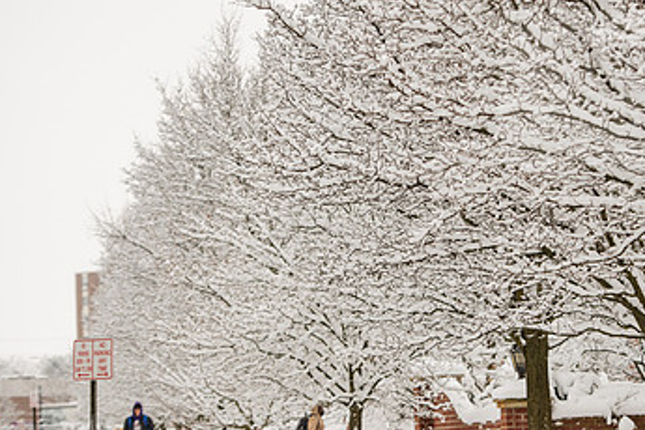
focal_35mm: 168
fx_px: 3010
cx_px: 443
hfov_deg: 12.2
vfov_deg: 8.2
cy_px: 236
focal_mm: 100
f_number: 3.5
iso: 125
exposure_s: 1/400
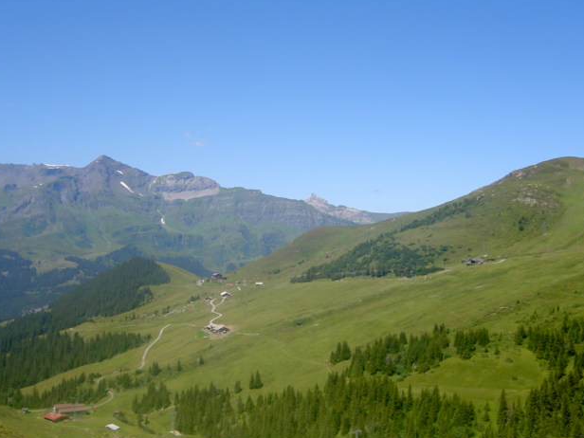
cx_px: 305
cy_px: 237
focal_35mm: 40
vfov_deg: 35.9
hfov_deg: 46.8
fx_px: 675
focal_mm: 5.6
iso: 50
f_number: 4.7
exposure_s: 1/250
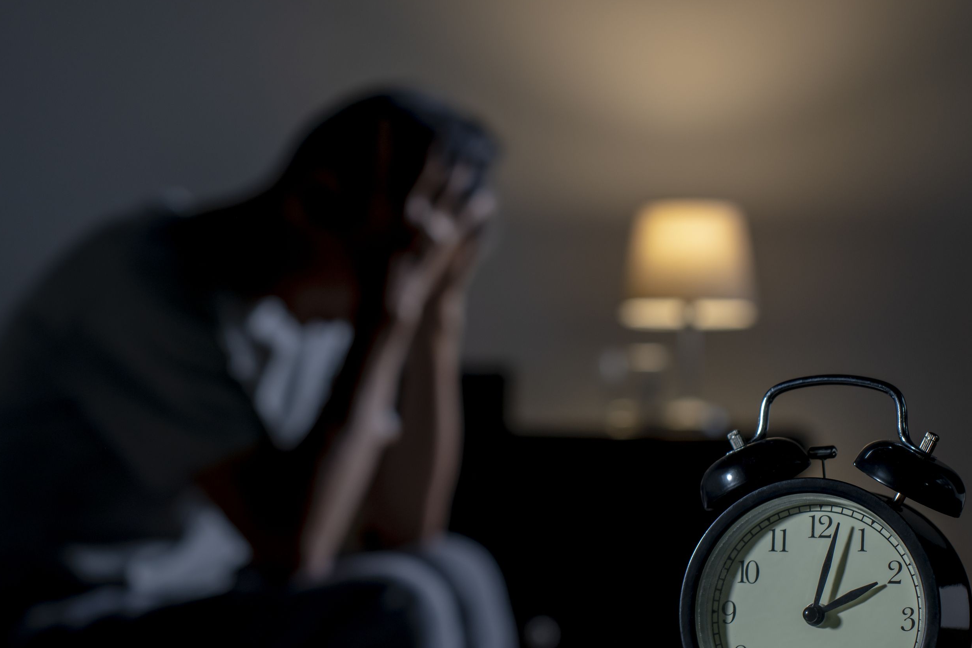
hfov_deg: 26.0
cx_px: 433
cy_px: 357
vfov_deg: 17.5
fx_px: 2106
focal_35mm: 78
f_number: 4
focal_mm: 50
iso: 200
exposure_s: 1/40
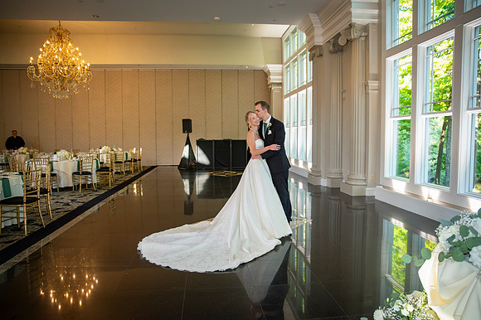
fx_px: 326
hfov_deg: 72.8
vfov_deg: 52.2
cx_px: 240
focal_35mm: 24
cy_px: 160
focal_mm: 24
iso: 800
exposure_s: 1/125
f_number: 2.8
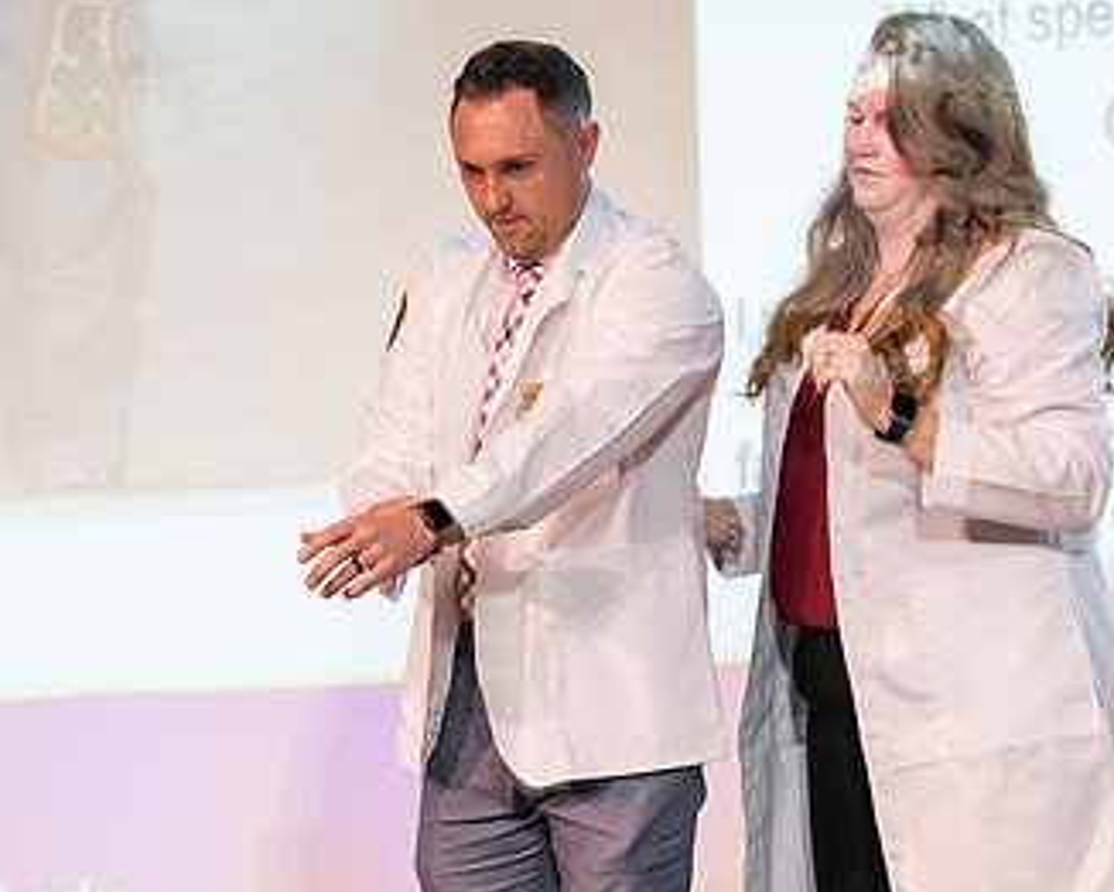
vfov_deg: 6.6
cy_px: 439
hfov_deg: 8.3
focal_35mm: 234
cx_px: 605
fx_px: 7717
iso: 4000
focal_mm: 140
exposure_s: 1/200
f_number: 3.2
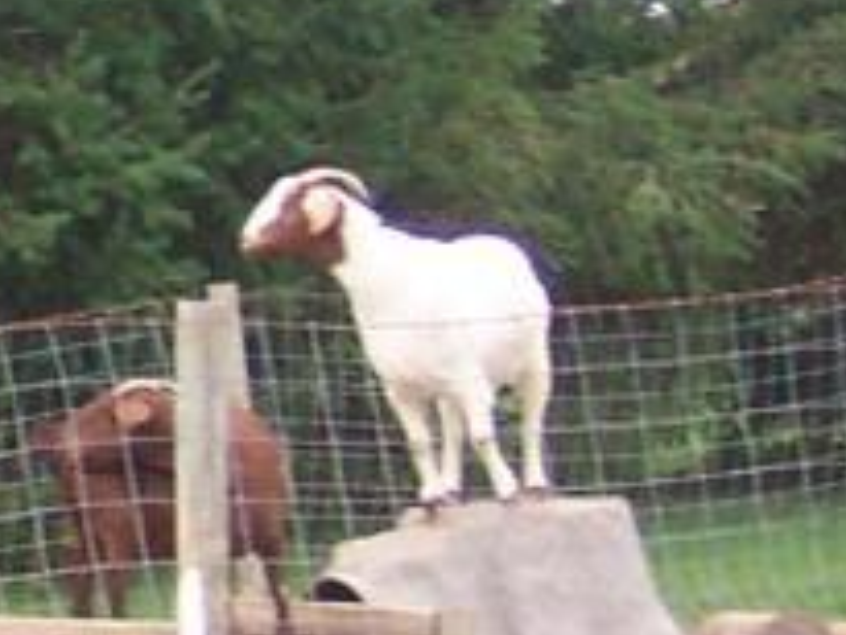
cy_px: 408
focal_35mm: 205
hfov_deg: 9.2
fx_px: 5013
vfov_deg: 7.3
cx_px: -714
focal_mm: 8
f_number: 2.8
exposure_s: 1/250
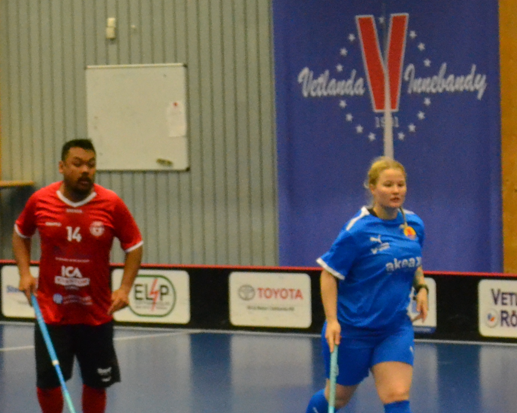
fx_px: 3941
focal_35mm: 258
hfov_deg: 7.5
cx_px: 163
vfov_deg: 6.0
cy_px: 202
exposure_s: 1/125
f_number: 5.6
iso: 3200
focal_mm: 55
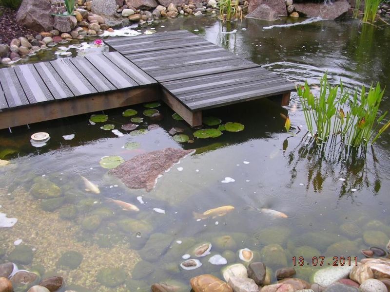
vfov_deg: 37.7
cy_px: 146
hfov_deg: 49.0
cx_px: 195
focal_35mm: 38
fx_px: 428
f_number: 2.8
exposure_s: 1/84.4
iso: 50
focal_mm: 5.8
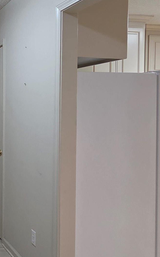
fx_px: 279
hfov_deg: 26.3
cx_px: -57
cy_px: 112
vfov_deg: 49.2
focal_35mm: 40
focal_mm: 2.2
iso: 160
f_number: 2.2
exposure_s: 1/120
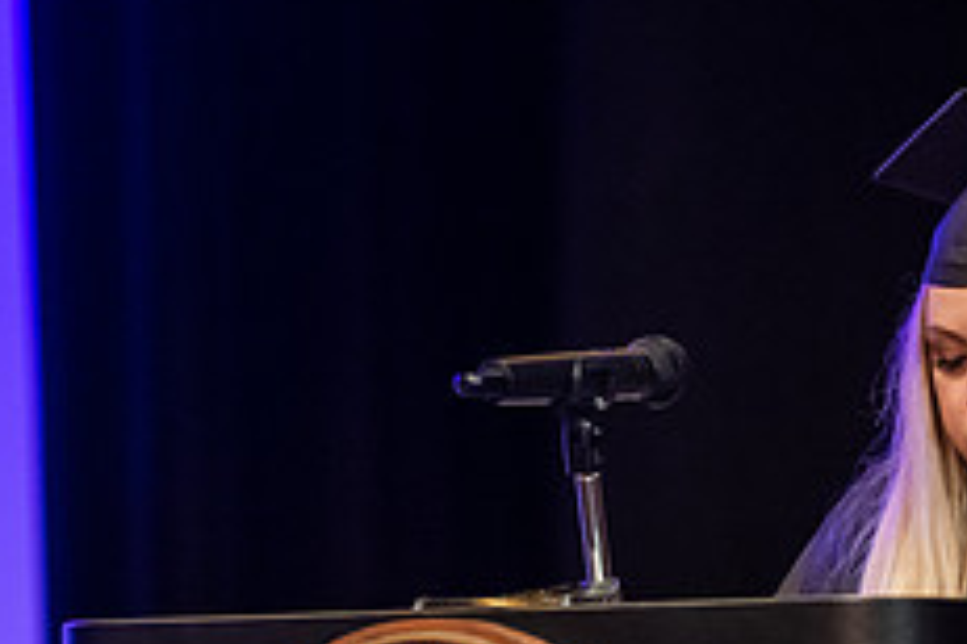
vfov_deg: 3.0
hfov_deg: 4.6
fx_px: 12113
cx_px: 887
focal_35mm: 451
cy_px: 680
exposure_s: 1/200
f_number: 3.2
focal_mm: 180
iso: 4000
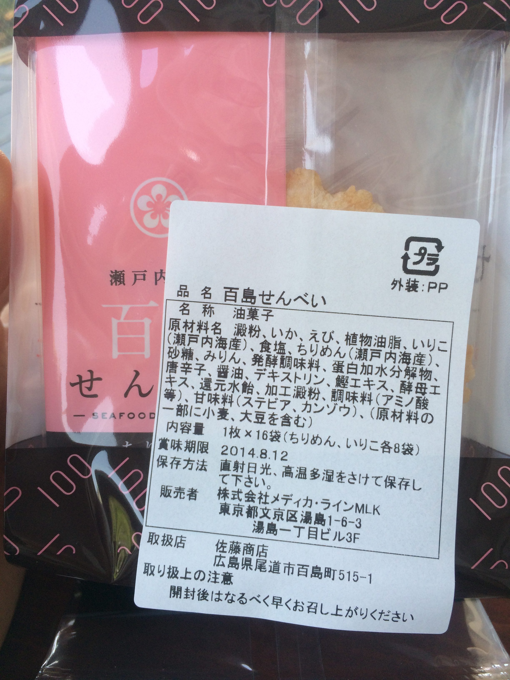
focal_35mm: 30
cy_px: 340
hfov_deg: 46.8
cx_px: 255
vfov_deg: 60.0
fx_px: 589
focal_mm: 4.12
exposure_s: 1/120
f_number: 2.2
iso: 50
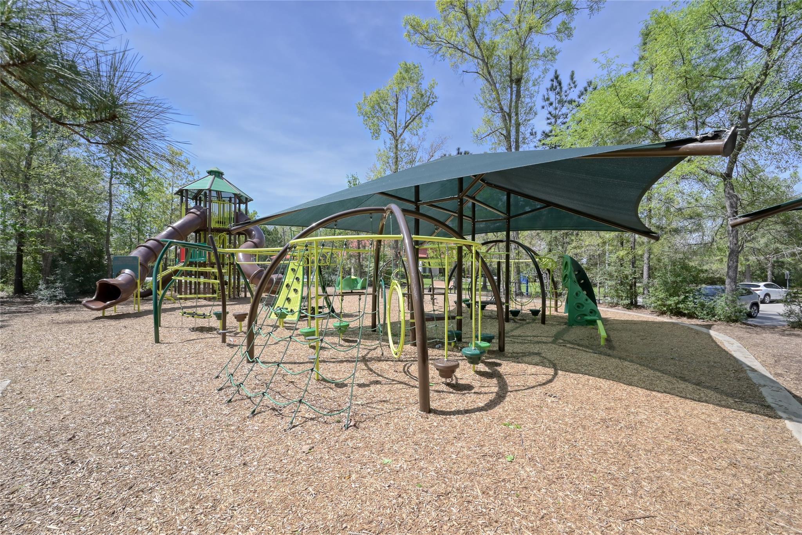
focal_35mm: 14
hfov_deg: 104.3
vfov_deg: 81.2
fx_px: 312
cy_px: 268
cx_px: 401
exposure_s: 1/3200
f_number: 10
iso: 640
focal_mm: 14
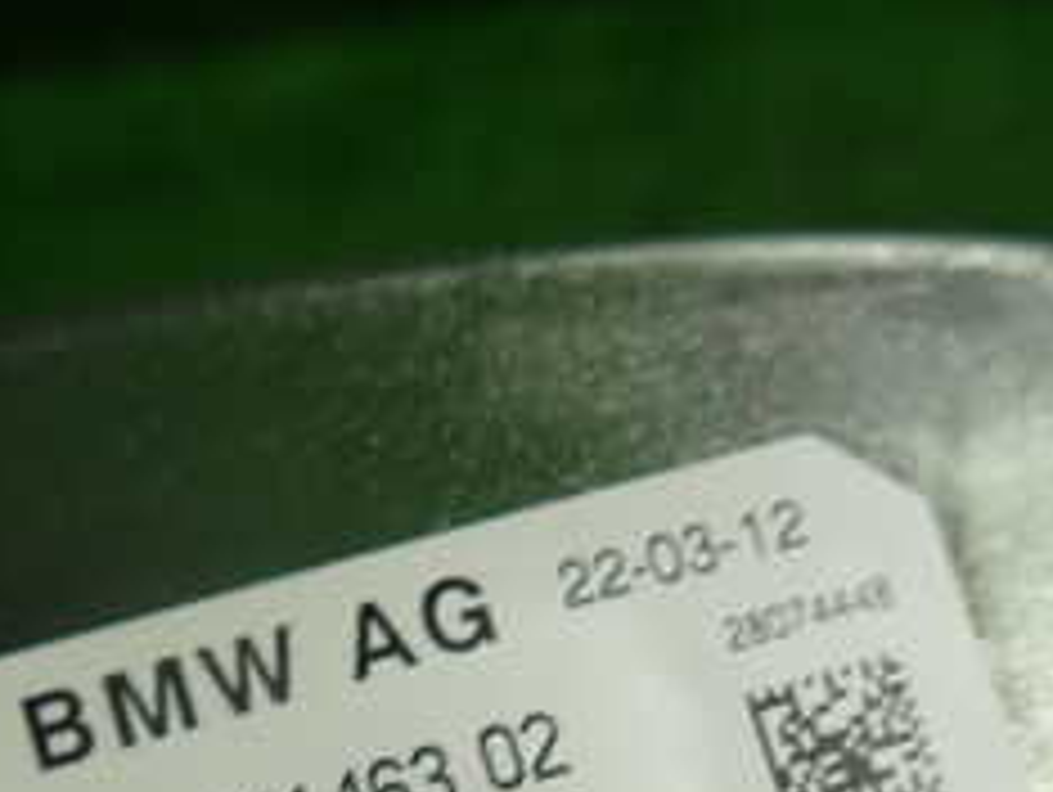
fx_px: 1949
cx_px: 612
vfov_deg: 21.6
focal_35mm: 64
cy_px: 896
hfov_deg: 30.2
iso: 125
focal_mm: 4.5
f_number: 2
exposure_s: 1/60
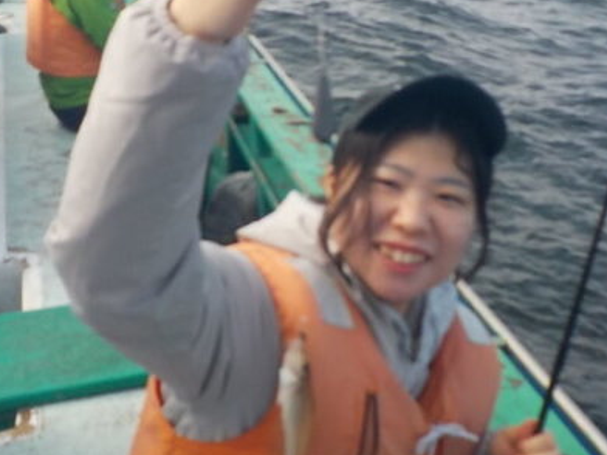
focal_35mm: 49
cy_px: 263
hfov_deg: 38.9
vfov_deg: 29.6
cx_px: 324
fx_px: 859
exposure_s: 1/640
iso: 125
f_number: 3.3
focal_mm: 4.1
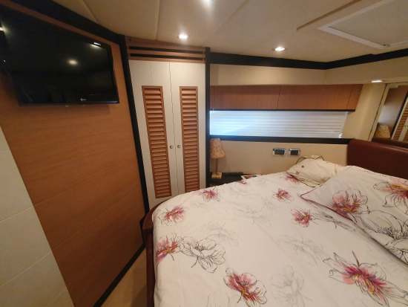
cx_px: 204
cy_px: 154
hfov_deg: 106.2
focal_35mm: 13
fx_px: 153
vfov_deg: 90.0
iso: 400
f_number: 2.2
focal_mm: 1.8
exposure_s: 1/50
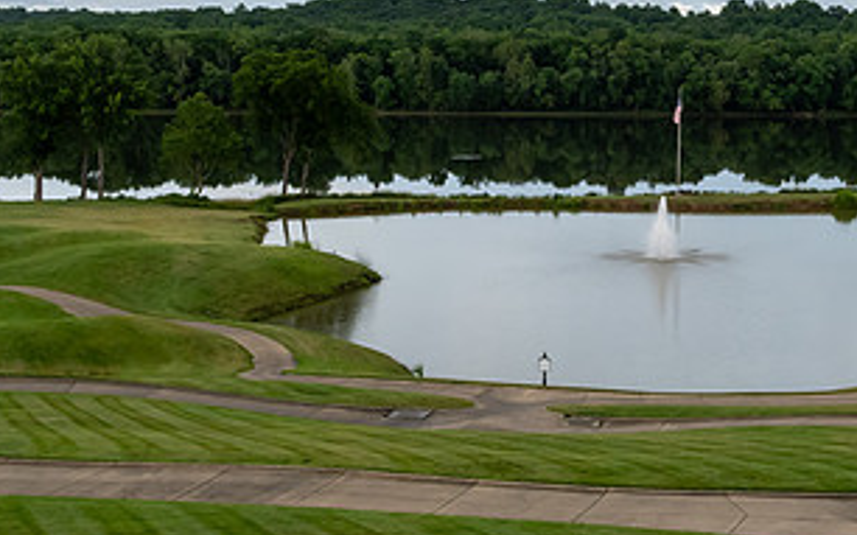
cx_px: 674
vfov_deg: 20.3
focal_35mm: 64
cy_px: 230
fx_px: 1494
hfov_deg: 31.3
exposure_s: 1/250
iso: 900
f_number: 13
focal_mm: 20
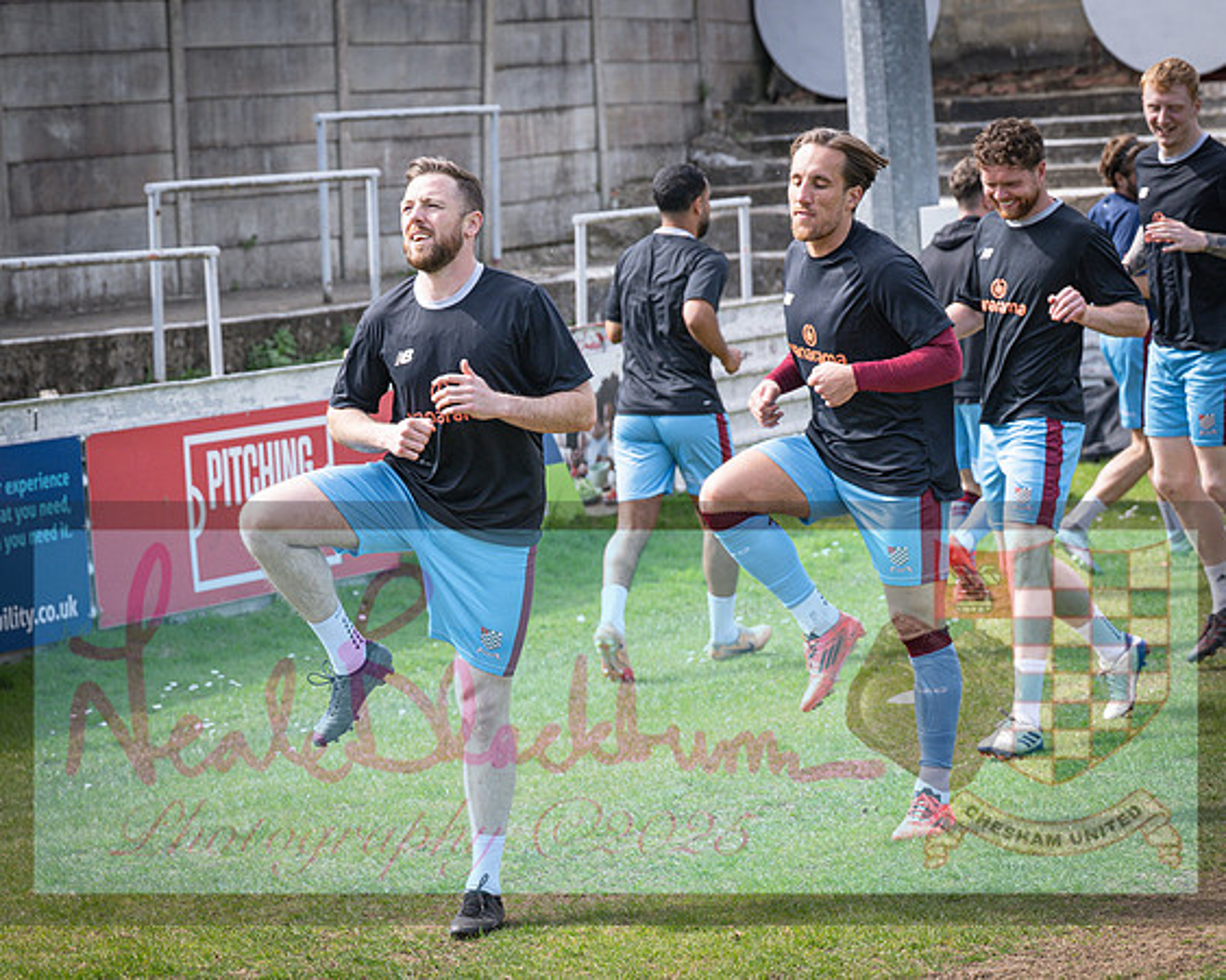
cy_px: 486
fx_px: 4487
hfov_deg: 15.5
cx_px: 458
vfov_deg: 12.5
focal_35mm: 124
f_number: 4
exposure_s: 1/1000
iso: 200
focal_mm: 70
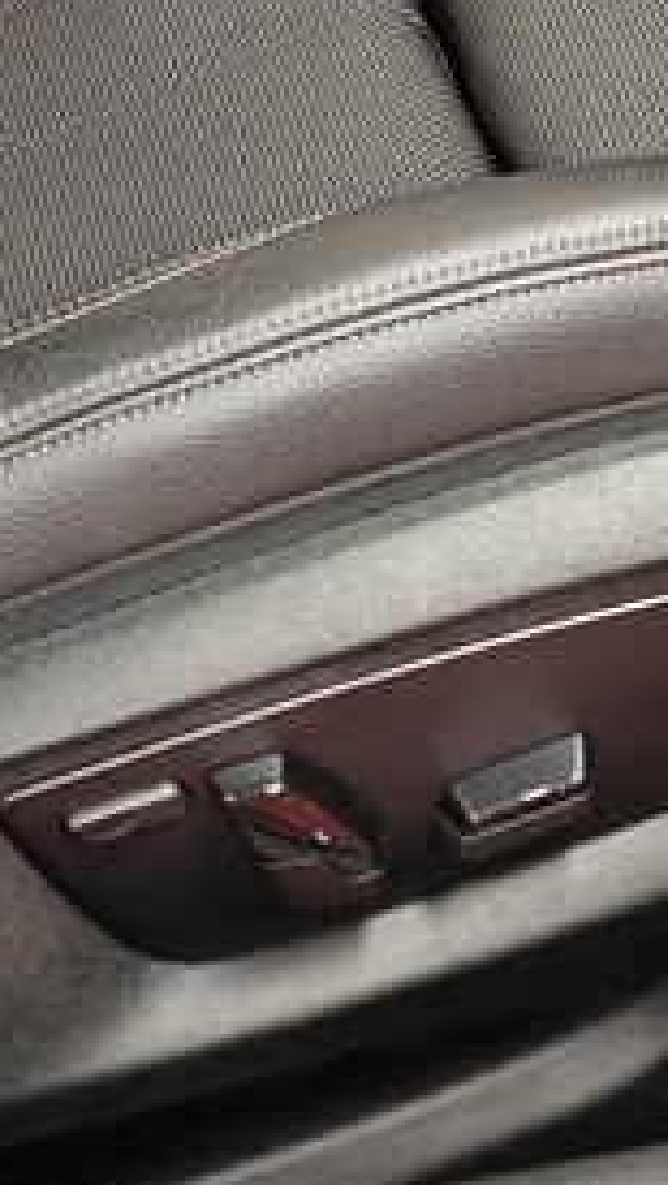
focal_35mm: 137
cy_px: -595
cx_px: 599
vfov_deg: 14.6
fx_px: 4307
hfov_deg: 8.8
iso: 125
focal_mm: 5.59
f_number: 1.8
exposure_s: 1/50
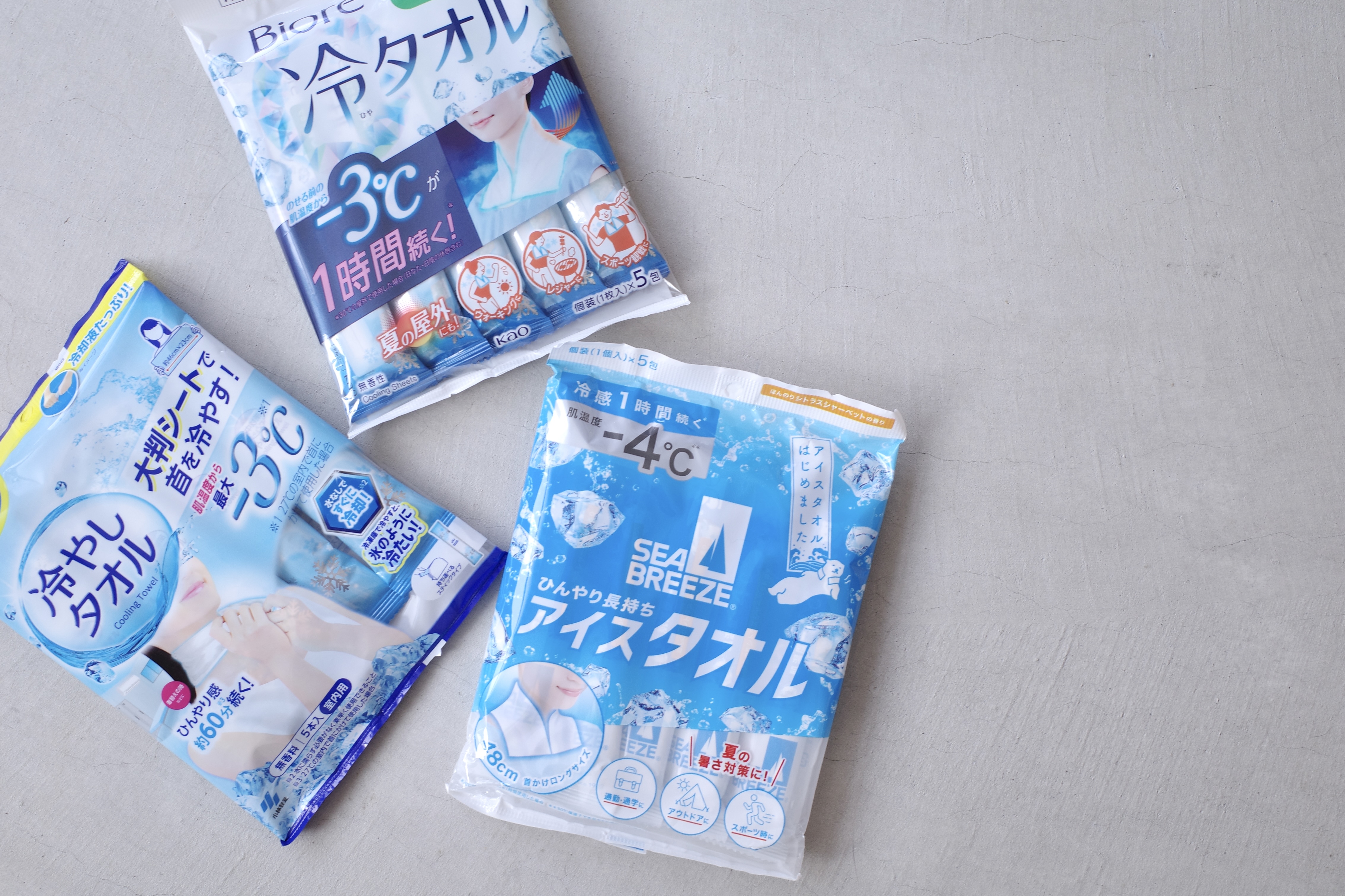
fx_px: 1382
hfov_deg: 51.8
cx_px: 609
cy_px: 411
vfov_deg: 35.9
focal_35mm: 37
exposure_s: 1/30
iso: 100
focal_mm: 18.3
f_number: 3.5
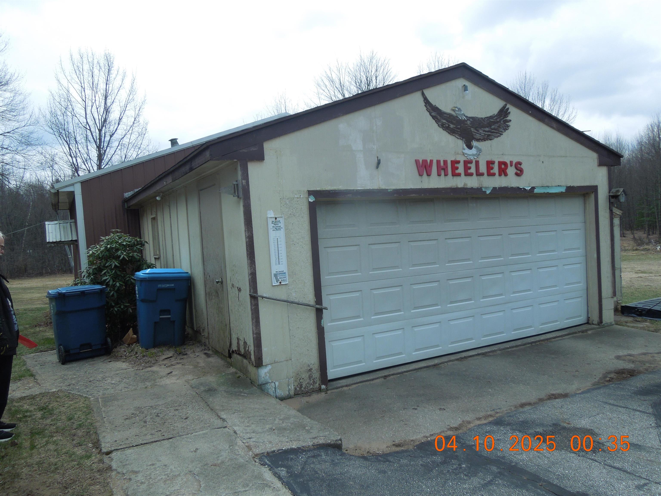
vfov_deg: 54.9
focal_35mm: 25
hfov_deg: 69.4
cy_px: 248
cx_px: 330
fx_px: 477
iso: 100
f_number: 3.3
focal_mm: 4.5
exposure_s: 1/800
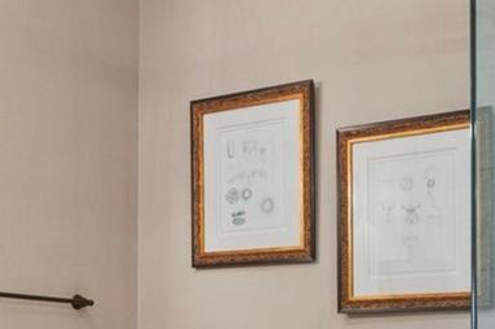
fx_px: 810
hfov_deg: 33.2
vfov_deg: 21.8
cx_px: 383
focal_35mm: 59
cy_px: 355
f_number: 8
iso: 400
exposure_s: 1/6
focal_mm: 14
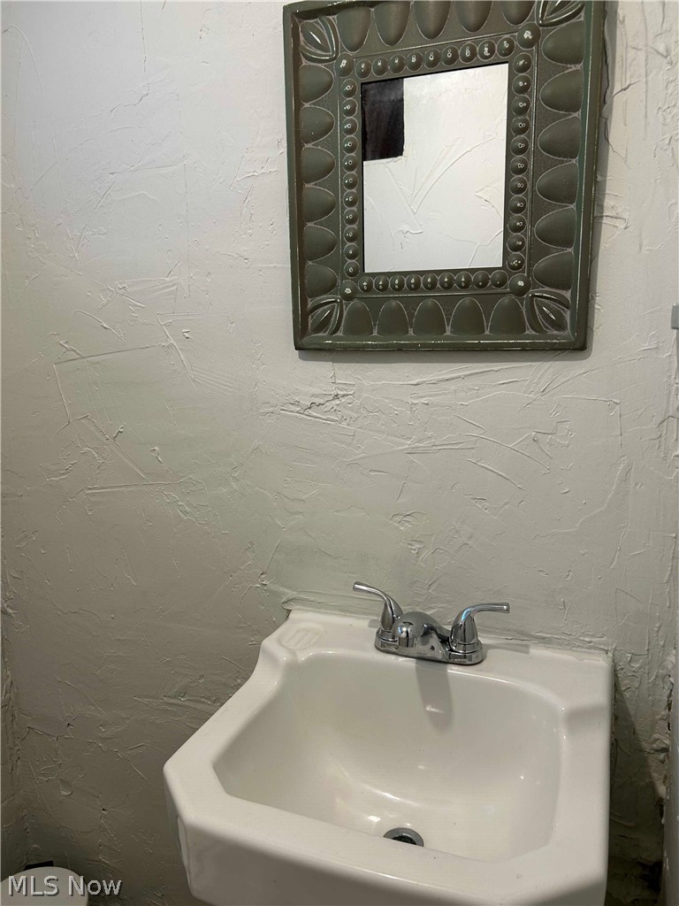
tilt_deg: -10.1
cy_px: 453
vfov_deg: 67.3
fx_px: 680
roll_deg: +1.1
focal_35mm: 26
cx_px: 340
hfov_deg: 53.1
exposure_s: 1/60
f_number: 1.5
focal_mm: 5.7
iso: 64
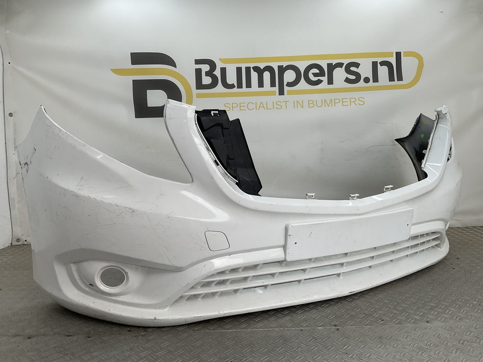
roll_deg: +0.9
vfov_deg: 48.2
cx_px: 242
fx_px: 405
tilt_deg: -6.6
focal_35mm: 29
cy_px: 181
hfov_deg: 61.7
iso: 16
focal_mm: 3
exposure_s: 1/280
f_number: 1.8
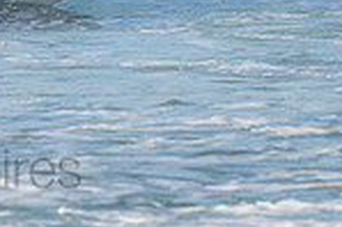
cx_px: -80
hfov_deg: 0.9
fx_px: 22689
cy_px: -201
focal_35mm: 2391
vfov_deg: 0.6
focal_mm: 500
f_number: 5.6
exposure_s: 1/1250
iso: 250
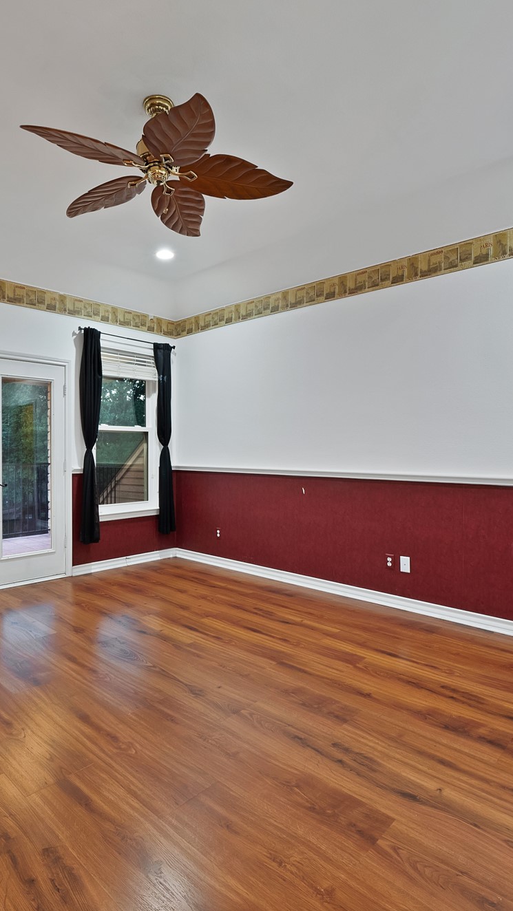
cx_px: 204
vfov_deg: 89.6
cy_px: 454
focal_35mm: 19
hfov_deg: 57.9
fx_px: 459
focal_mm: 12
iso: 640
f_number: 9
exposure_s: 1/1.67
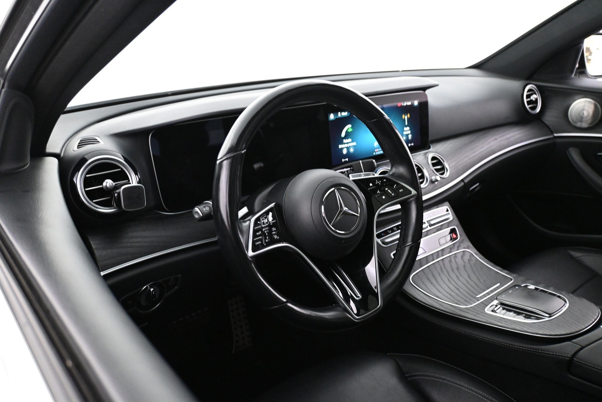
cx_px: 301
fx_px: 489
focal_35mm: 29
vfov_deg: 44.6
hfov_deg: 63.2
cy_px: 201
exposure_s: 1/40
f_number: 3.8
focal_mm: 19.5
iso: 4000
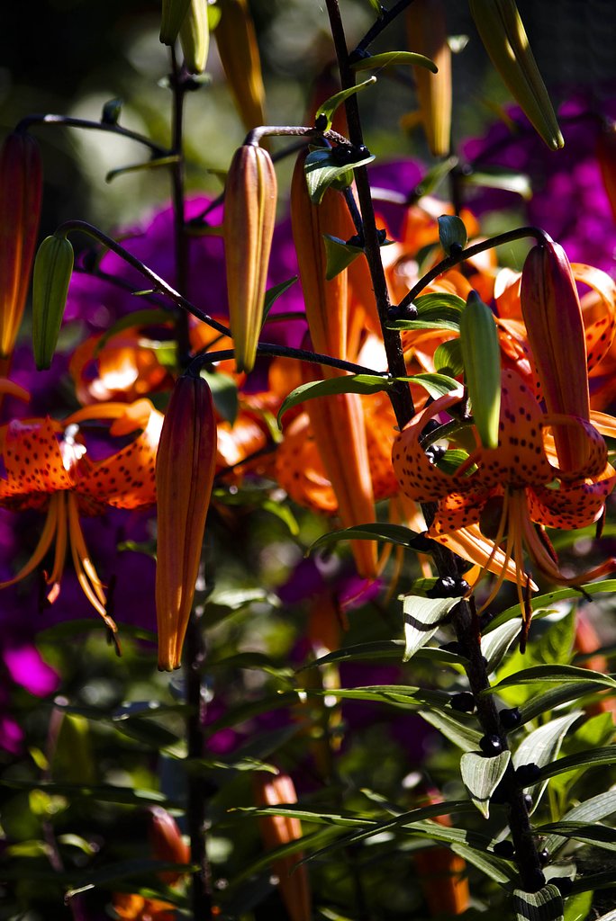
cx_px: 308
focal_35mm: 158
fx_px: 4037
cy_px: 460
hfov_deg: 8.7
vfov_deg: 13.0
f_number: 4.5
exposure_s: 1/250
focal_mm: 105
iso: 200
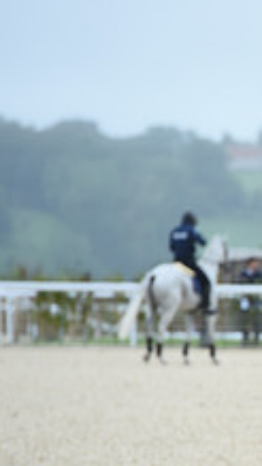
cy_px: 351
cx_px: 616
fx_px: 6504
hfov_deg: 2.3
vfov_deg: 4.1
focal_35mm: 526
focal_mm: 190
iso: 450
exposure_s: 1/800
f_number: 5
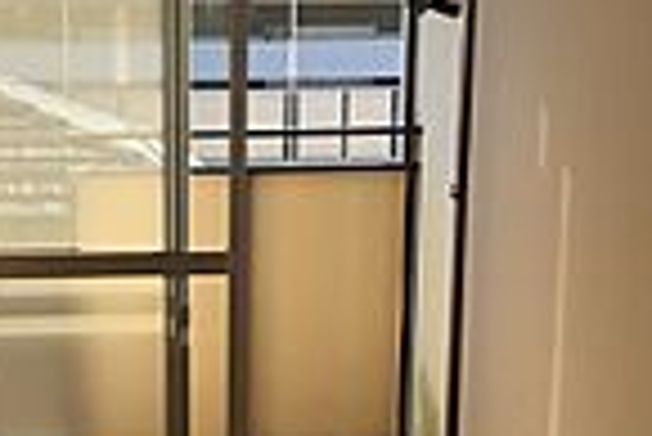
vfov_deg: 17.0
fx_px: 1450
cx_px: 117
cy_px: 346
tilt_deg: -10.1
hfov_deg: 24.9
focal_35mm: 80
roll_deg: -0.3
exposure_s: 1/513
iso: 25
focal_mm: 4.15
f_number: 2.2
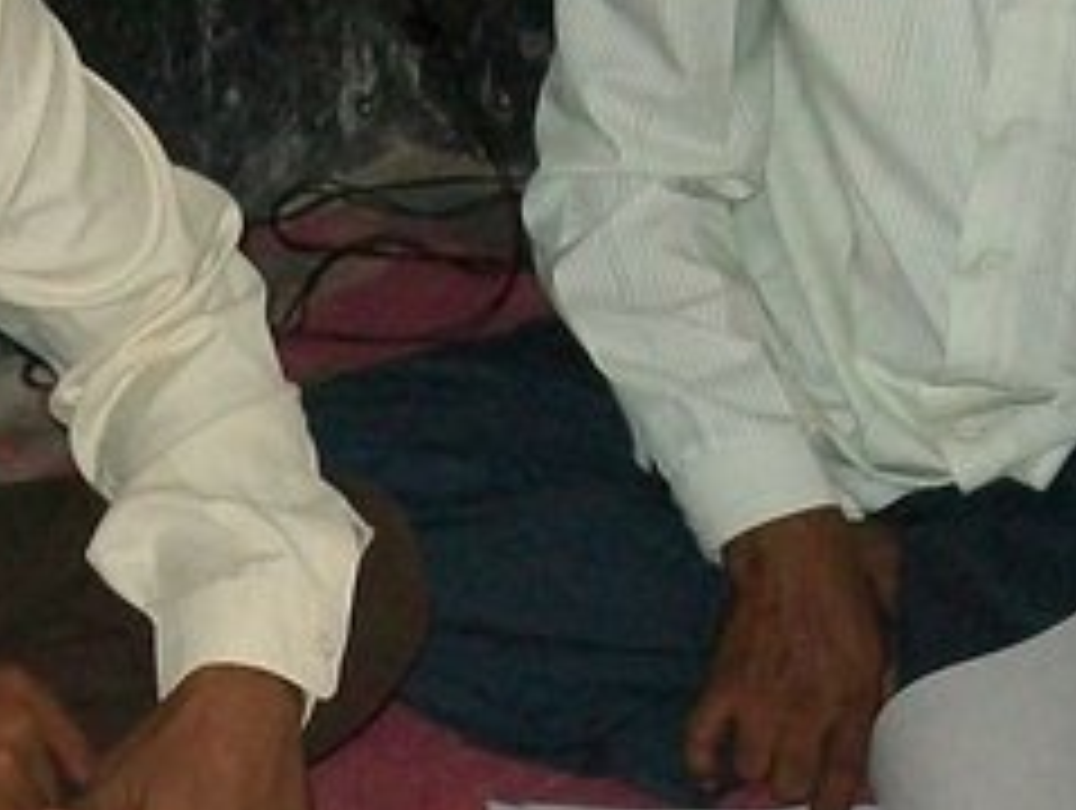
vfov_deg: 9.5
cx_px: 86
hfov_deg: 12.7
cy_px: 994
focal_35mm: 154
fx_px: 4794
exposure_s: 1/60
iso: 160
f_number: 2.7
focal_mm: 6
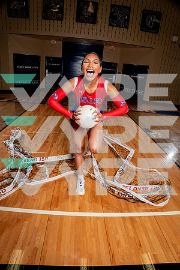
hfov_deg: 61.9
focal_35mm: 20
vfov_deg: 84.0
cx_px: 90
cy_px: 135
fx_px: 150
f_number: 5.6
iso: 200
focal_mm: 20
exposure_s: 1/250
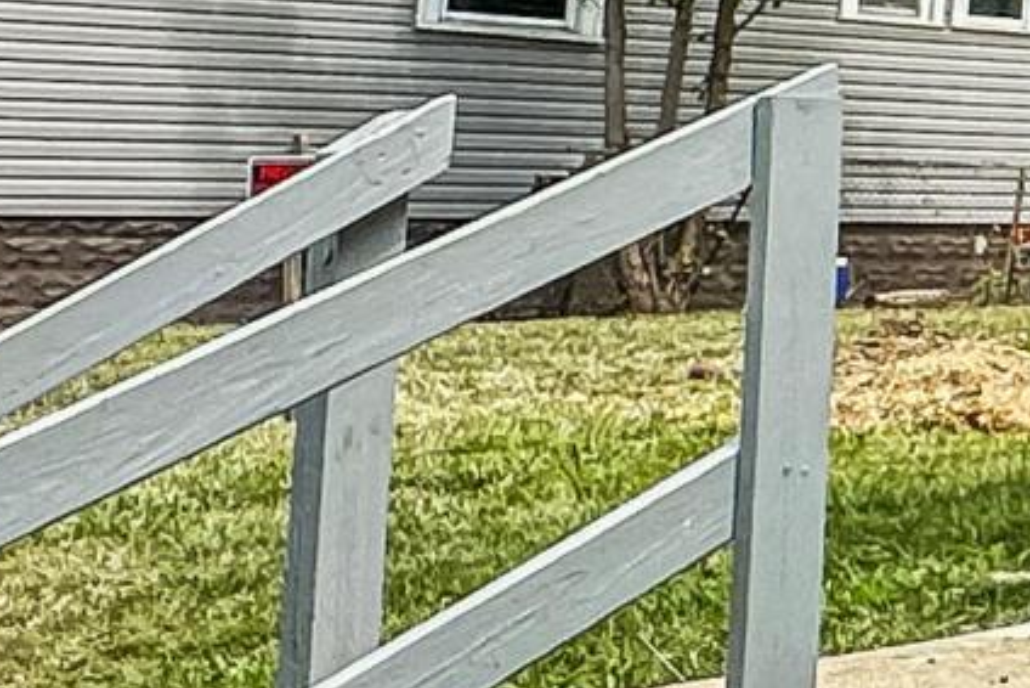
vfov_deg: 12.7
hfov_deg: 15.7
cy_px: -328
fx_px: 2948
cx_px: 2053
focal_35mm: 103
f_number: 2.2
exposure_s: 1/750
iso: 40
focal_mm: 2.2
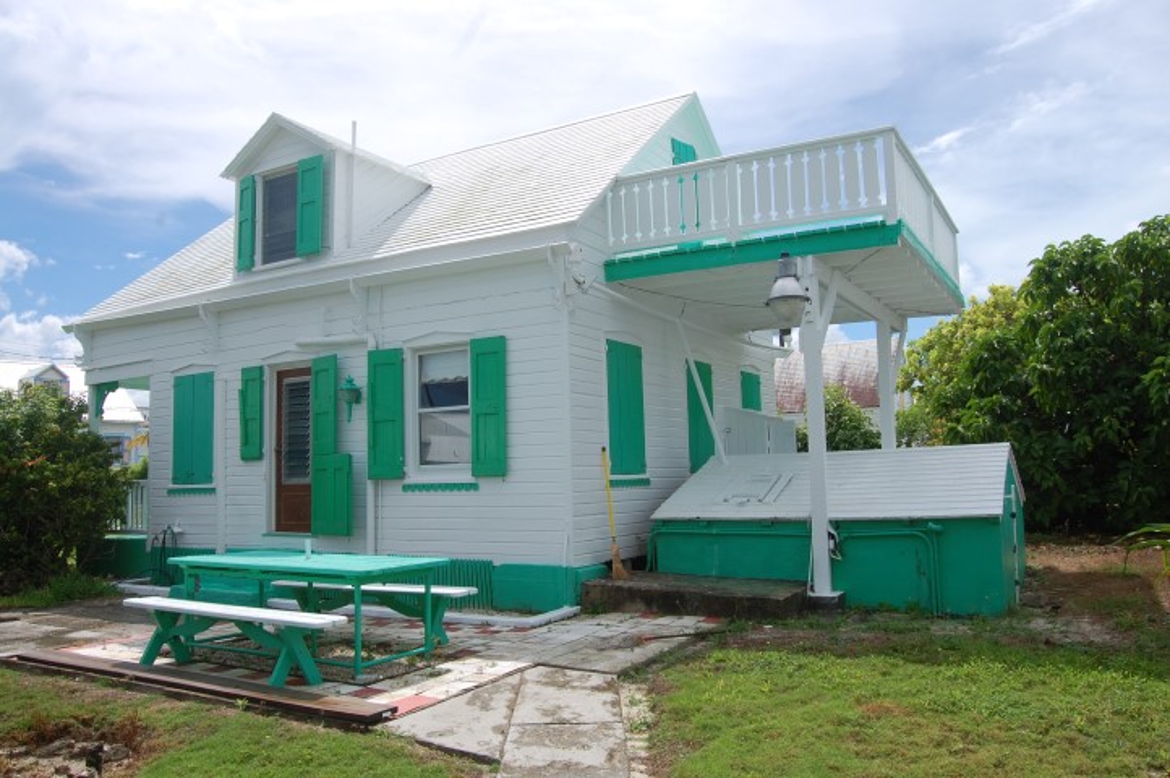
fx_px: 877
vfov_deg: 47.8
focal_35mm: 27
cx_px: 585
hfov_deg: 67.4
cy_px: 389
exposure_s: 1/400
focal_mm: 18
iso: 200
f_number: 10
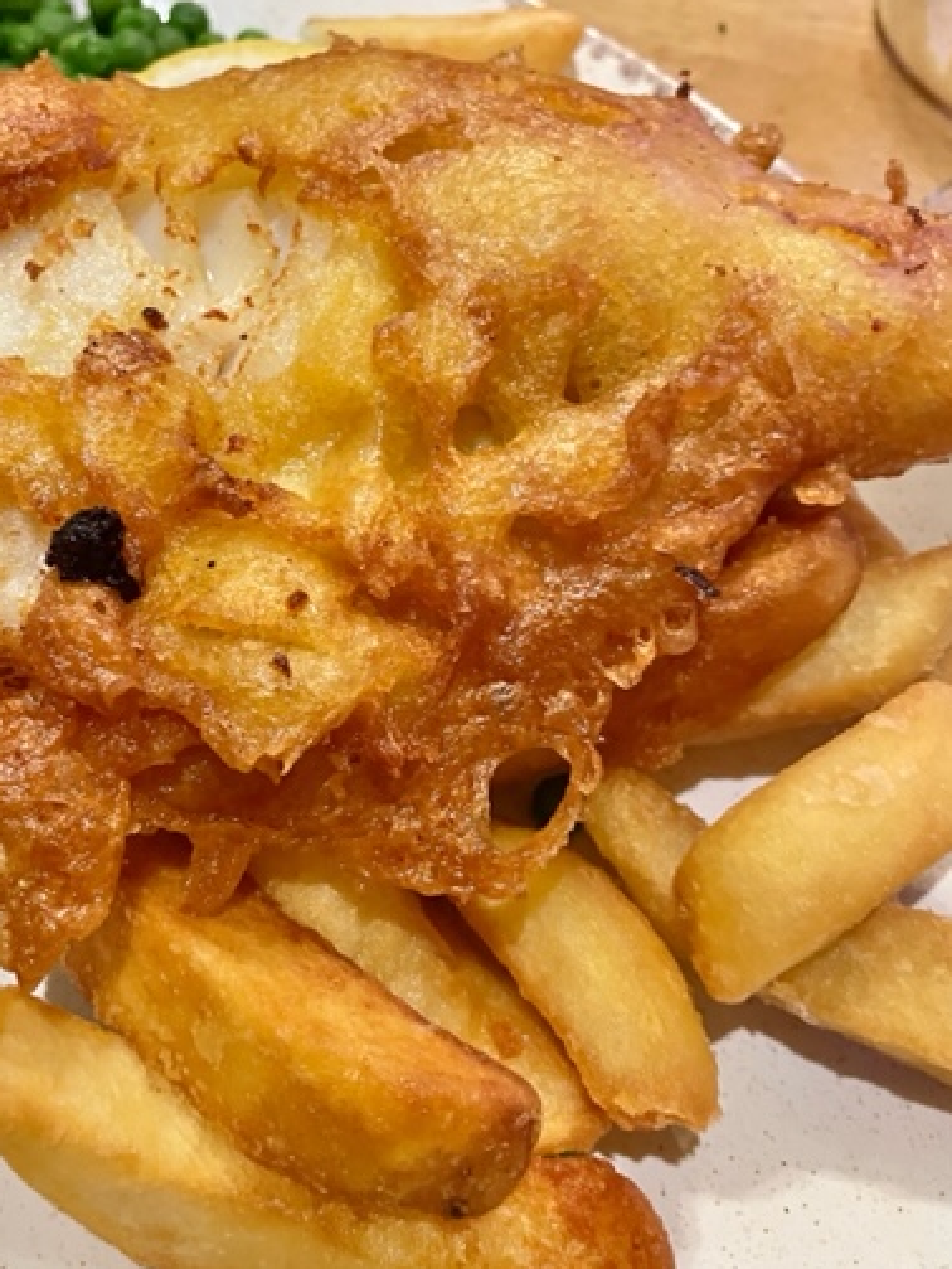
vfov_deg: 55.3
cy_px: 589
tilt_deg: -56.7
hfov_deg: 42.6
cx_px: 360
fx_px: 1210
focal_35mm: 33
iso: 500
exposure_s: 1/50
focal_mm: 4.2
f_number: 1.6
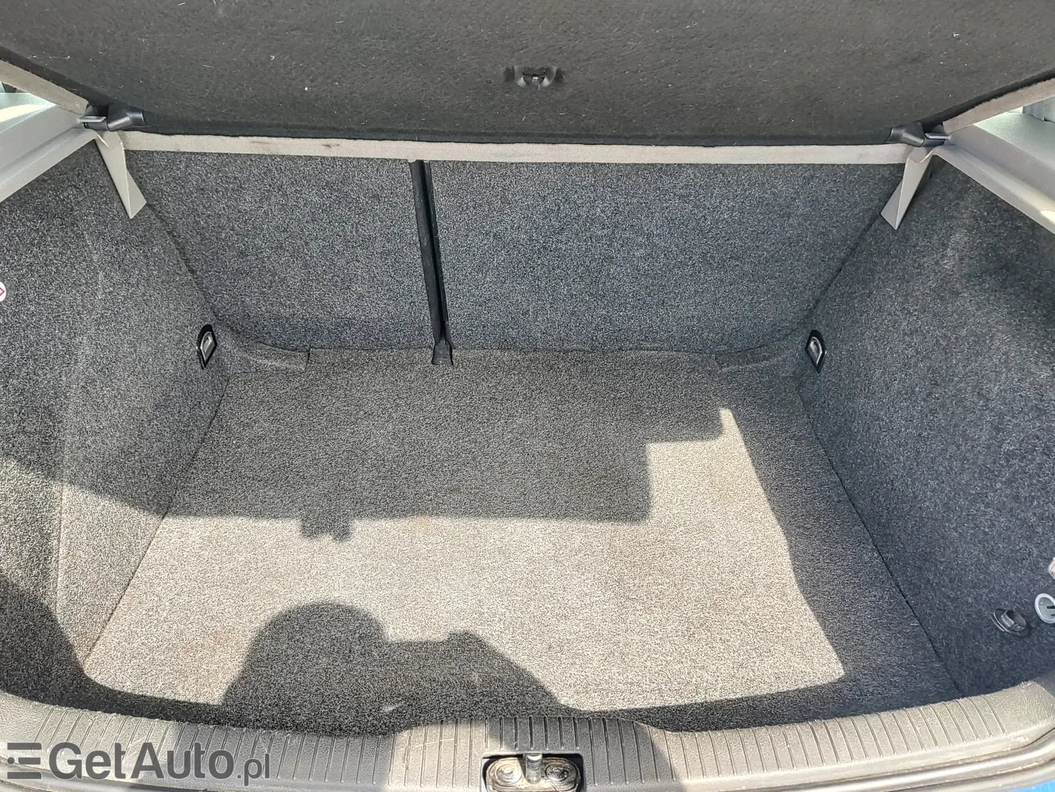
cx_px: 528
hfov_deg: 73.9
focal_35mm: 23
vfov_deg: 58.9
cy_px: 396
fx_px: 701
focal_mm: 5.56
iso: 100
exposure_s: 1/214
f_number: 1.8
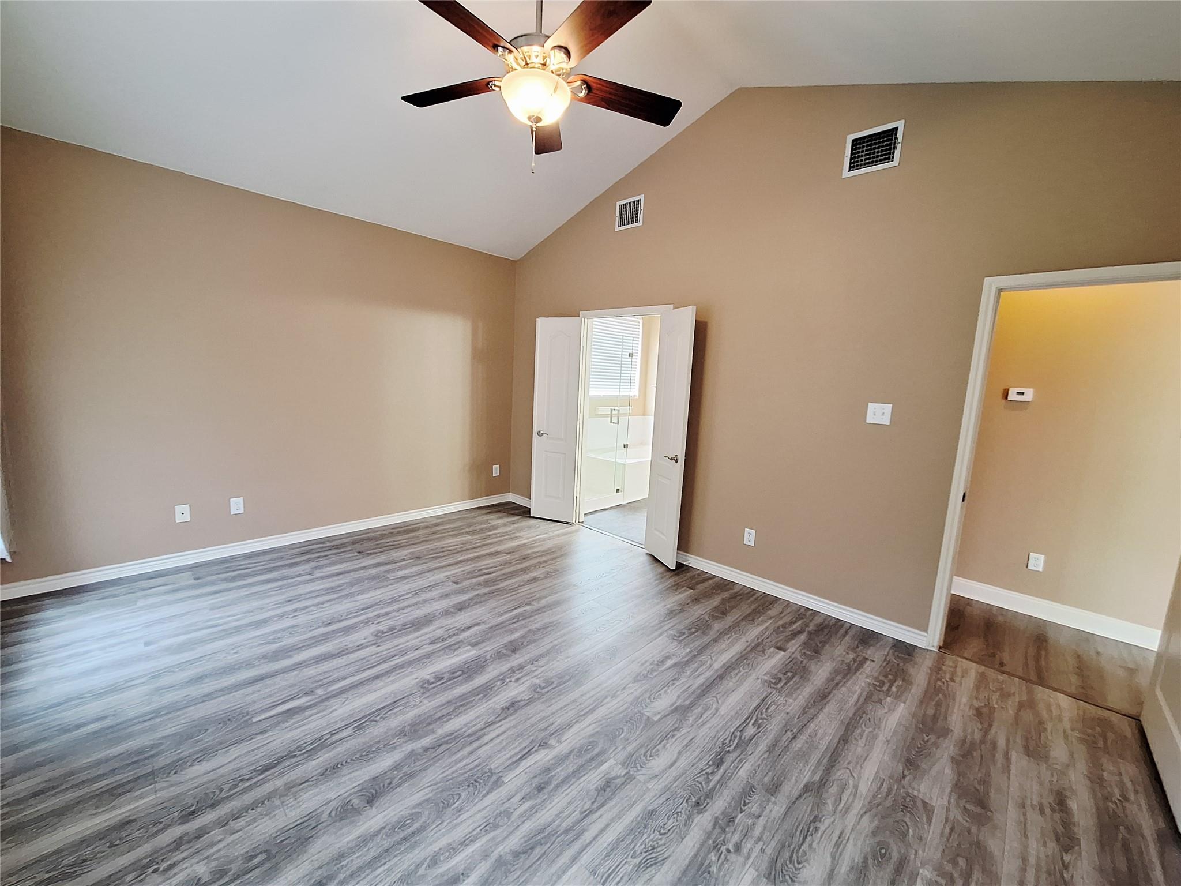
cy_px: 443
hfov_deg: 106.2
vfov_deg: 89.9
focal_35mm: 13
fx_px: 444
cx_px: 590
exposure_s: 1/25
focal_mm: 1.74
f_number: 2.2
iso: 160
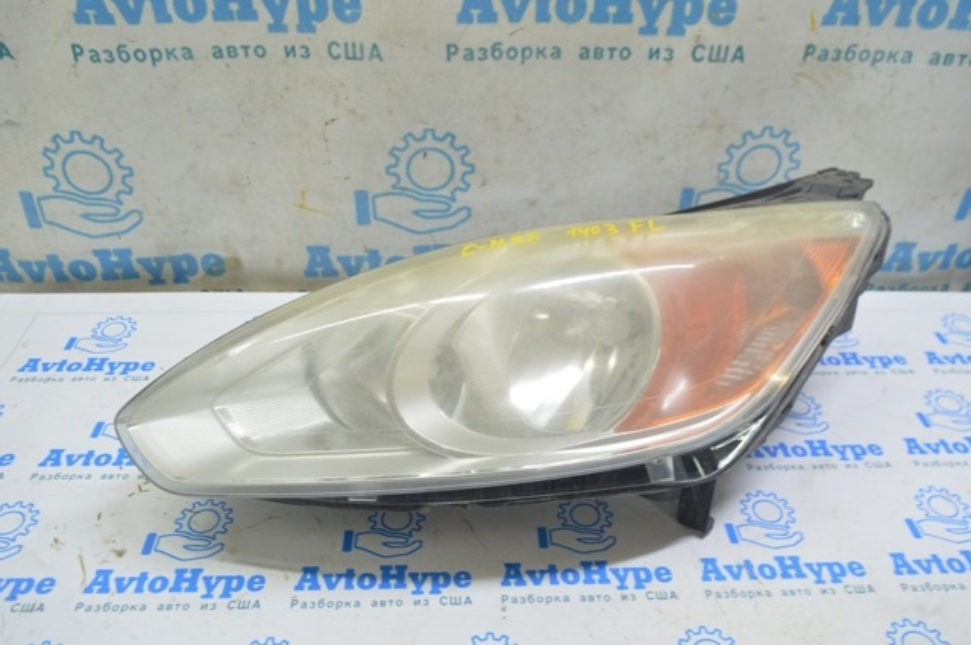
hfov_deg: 62.0
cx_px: 486
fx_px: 808
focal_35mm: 30
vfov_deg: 43.5
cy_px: 322
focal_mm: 20
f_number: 5.6
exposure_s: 1/20
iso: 400
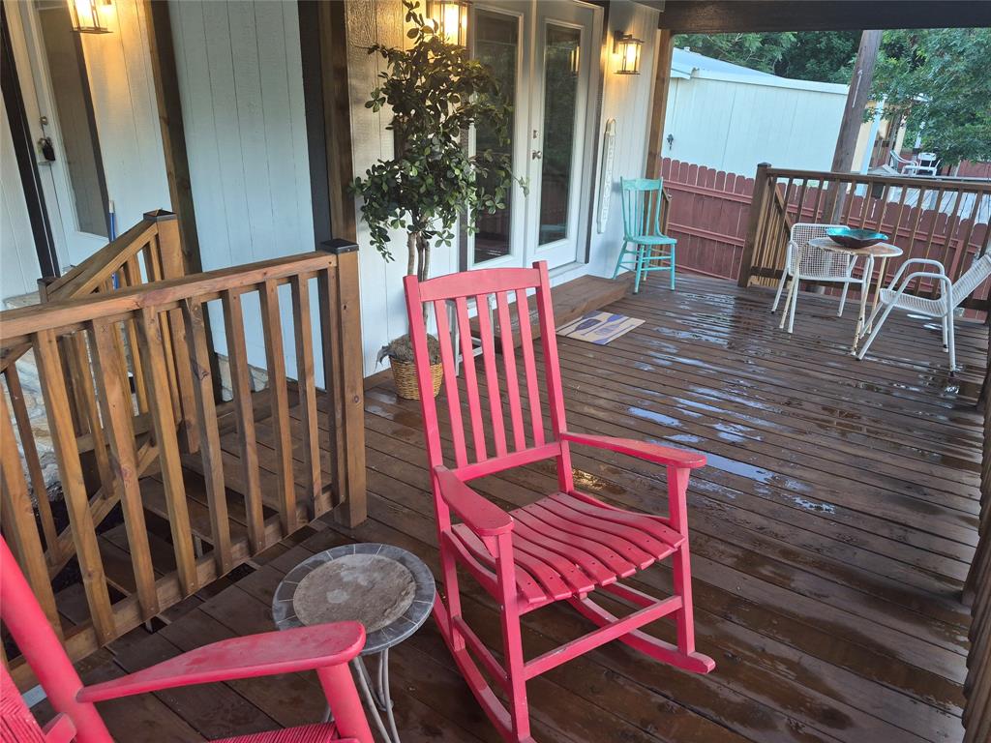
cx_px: 496
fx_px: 658
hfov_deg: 73.9
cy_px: 372
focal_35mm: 23
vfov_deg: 58.9
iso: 250
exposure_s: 1/120
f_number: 1.8
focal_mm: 5.4
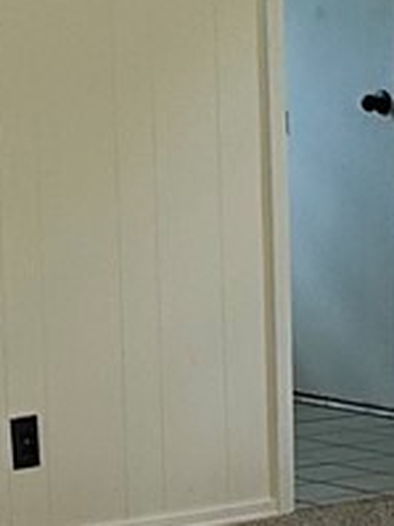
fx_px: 3813
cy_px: 534
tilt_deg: -9.9
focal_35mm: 251
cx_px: 722
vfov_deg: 7.9
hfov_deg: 5.8
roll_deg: -0.7
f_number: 1.5
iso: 125
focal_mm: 5.7
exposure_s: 1/120
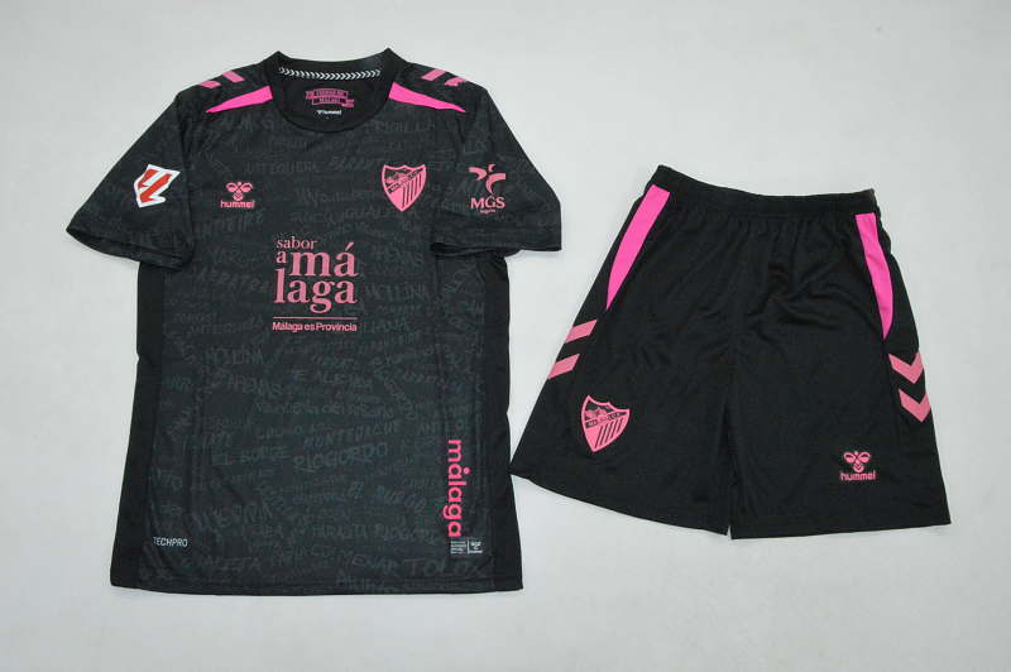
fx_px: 884
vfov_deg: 41.6
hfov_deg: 59.5
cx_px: 506
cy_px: 336
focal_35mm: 32
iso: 6400
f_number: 25
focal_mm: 21
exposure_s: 1/200
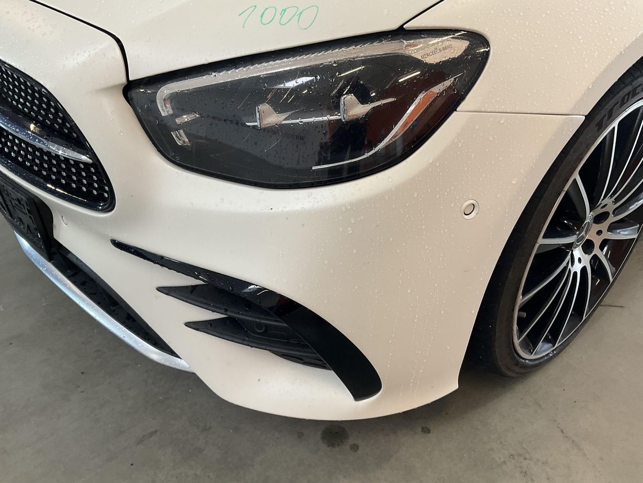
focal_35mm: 29
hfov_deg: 61.7
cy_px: 242
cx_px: 322
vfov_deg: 48.2
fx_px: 539
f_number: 1.8
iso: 40
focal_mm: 3
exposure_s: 1/50
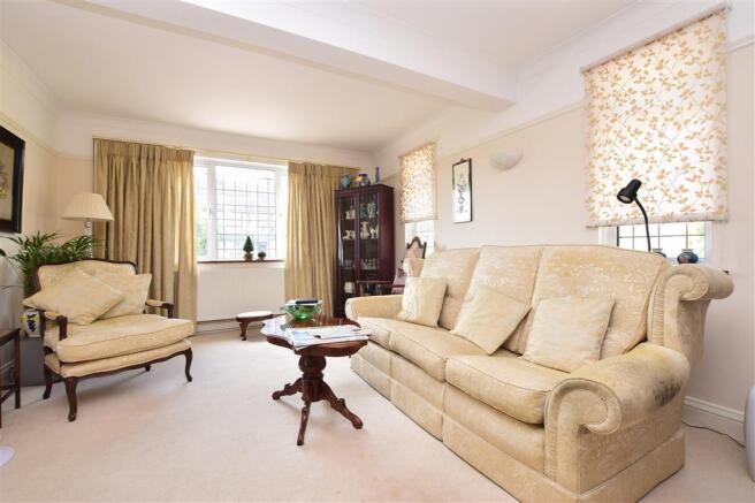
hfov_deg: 100.4
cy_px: 252
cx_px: 378
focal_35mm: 15
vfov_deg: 77.3
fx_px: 314
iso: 250
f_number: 9
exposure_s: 1/25
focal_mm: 10
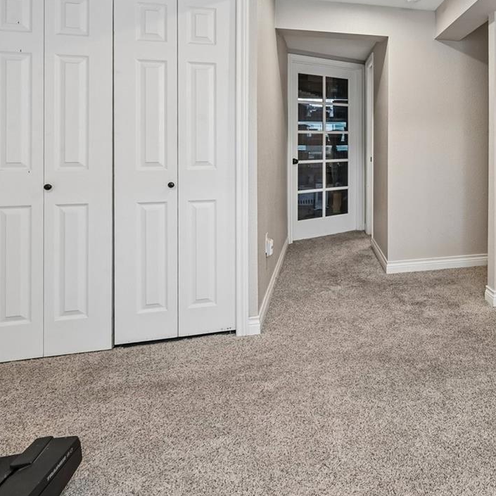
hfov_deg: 49.2
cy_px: 146
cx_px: 471
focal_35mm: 28
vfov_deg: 55.5
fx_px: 453
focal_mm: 14.5
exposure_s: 1/13
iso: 400
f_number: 10
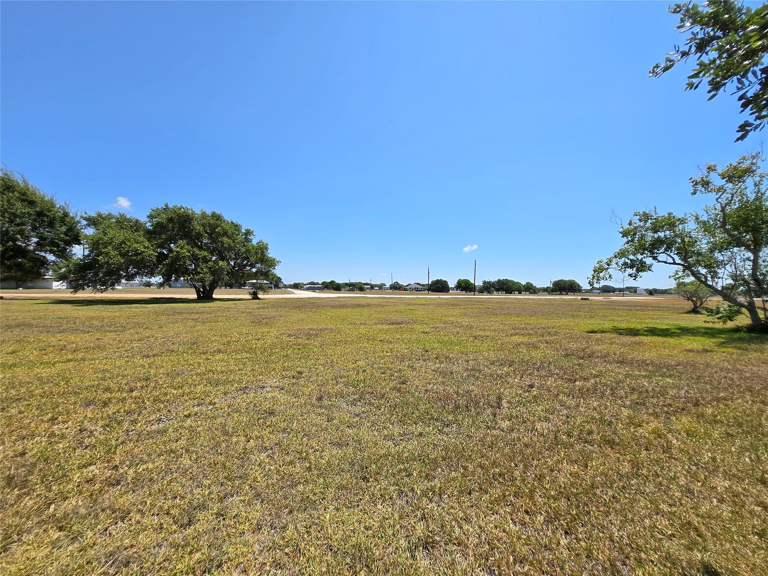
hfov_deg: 106.2
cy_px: 288
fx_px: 288
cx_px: 384
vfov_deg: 89.9
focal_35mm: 13
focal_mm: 1.7
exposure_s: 1/2000
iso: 50
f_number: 2.2
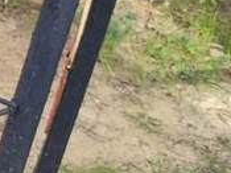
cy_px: -34
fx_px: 1014
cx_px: -424
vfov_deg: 9.6
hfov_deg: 10.2
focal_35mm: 152
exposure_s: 1/251
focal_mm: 4.77
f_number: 1.75
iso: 112
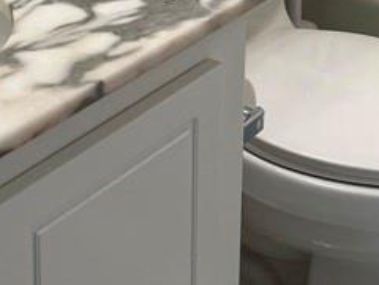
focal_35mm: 111
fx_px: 1215
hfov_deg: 17.6
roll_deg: -1.3
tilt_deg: -16.2
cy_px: -180
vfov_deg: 12.5
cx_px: 276
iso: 80
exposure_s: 1/120
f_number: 1.6
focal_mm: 5.1
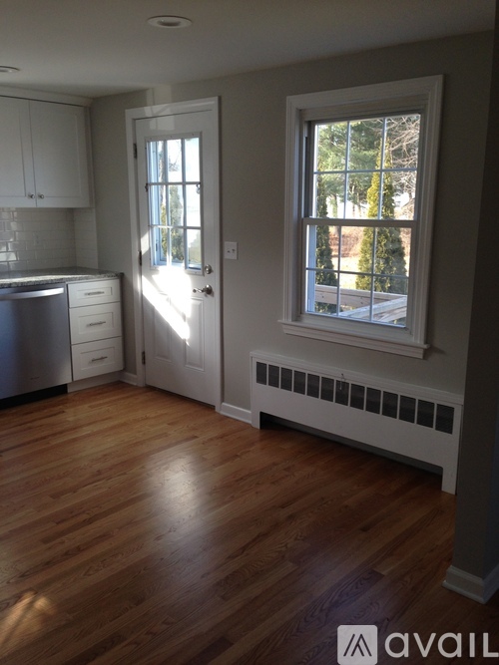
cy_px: 332
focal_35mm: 33
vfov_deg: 55.4
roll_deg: -1.2
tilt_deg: -10.4
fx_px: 634
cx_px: 250
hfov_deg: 42.9
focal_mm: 4.12
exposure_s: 1/120
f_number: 2.4
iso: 80
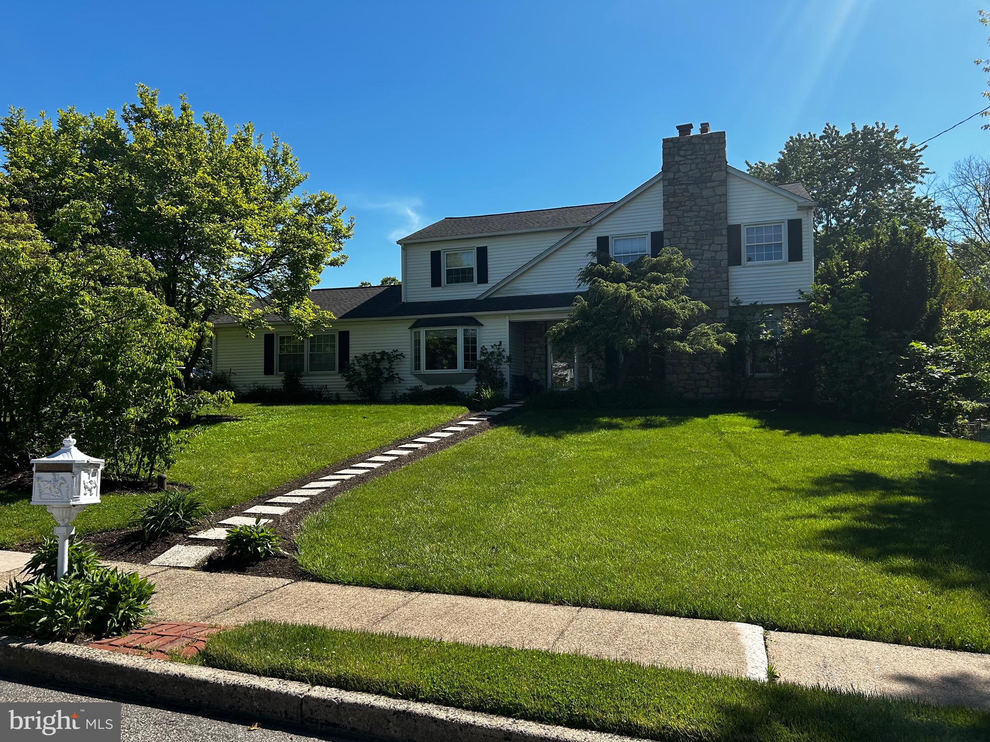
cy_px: 371
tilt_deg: +2.6
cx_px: 495
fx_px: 744
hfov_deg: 67.3
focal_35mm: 26
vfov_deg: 53.1
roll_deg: +0.7
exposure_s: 1/3356
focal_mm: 5.7
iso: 50
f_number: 1.5
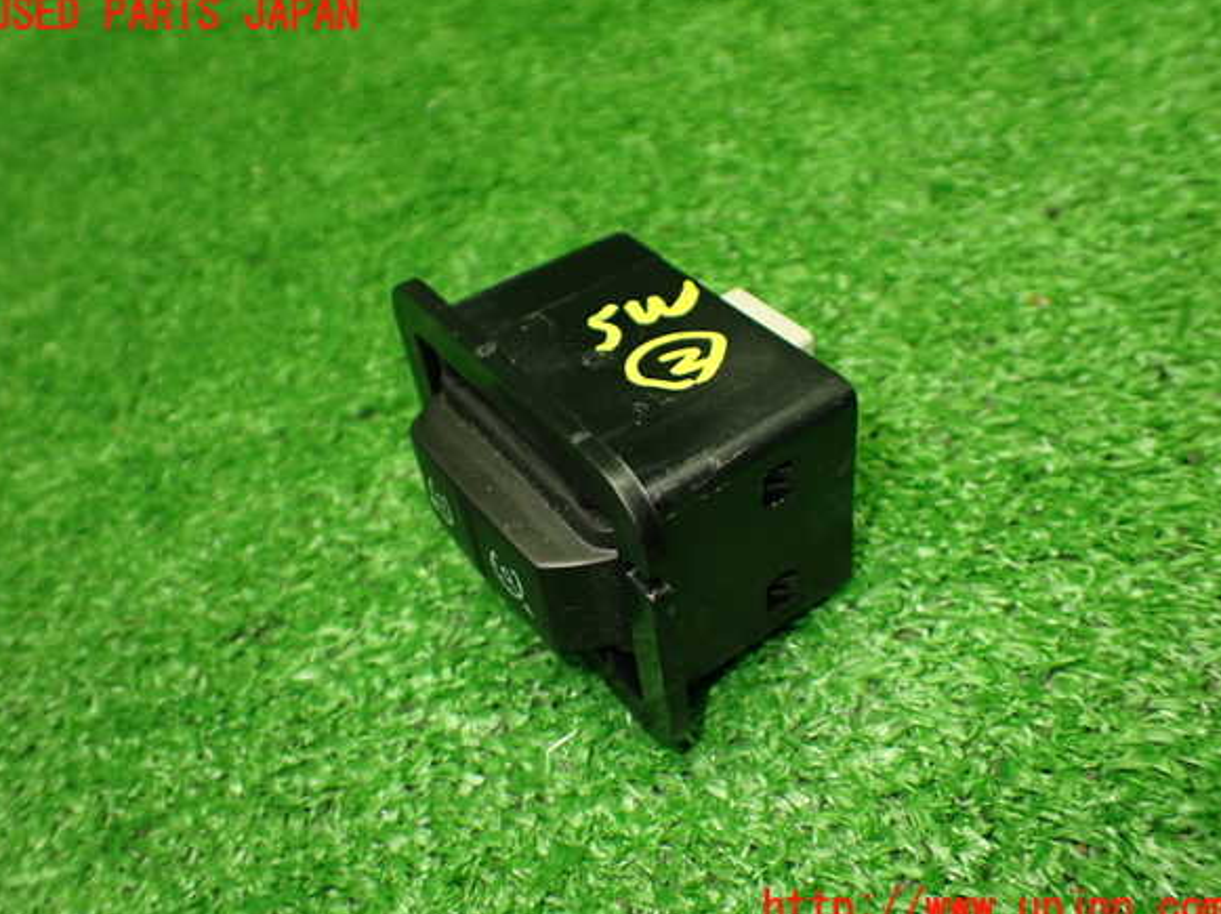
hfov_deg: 58.4
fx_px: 1093
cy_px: 462
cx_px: 607
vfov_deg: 45.4
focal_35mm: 31
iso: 640
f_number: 2.3
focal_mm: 5.4
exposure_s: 1/125
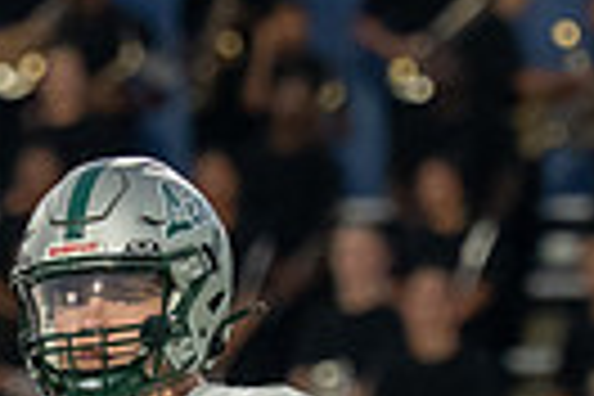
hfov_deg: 1.7
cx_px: 237
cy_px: 852
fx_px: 19683
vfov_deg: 1.2
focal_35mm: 1193
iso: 2000
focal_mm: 145
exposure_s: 1/1600
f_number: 2.8
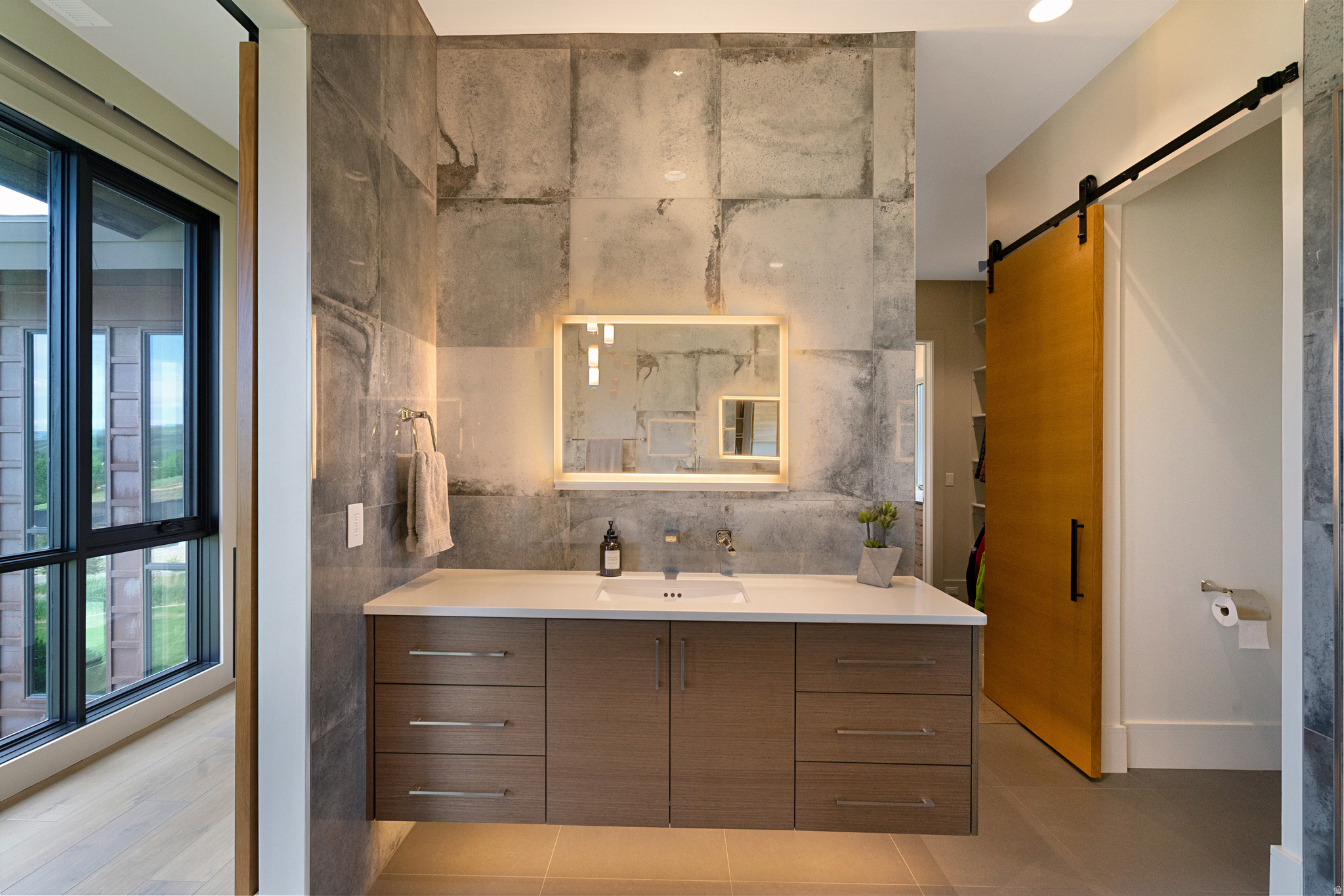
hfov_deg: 96.7
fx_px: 597
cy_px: 448
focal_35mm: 16
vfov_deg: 73.7
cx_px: 672
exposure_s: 1/40
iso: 1250
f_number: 9
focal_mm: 16
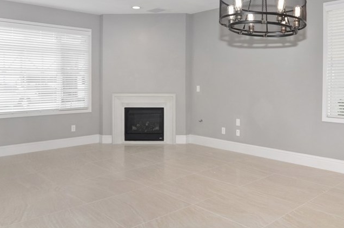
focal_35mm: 29
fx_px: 277
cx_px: 187
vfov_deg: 44.2
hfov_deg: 63.6
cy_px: 76
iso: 400
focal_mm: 12
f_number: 7.1
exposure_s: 1/60
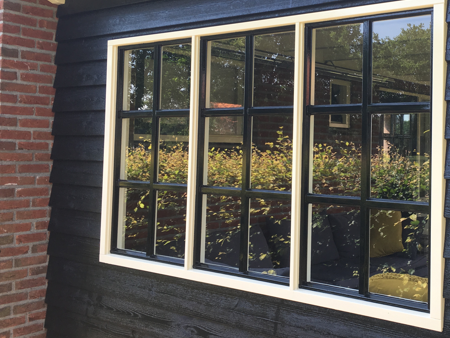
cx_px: 346
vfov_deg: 32.0
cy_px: 124
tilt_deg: +1.2
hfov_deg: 40.7
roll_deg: -0.8
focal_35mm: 45
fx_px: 585
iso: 25
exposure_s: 1/163
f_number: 2.2
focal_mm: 4.15
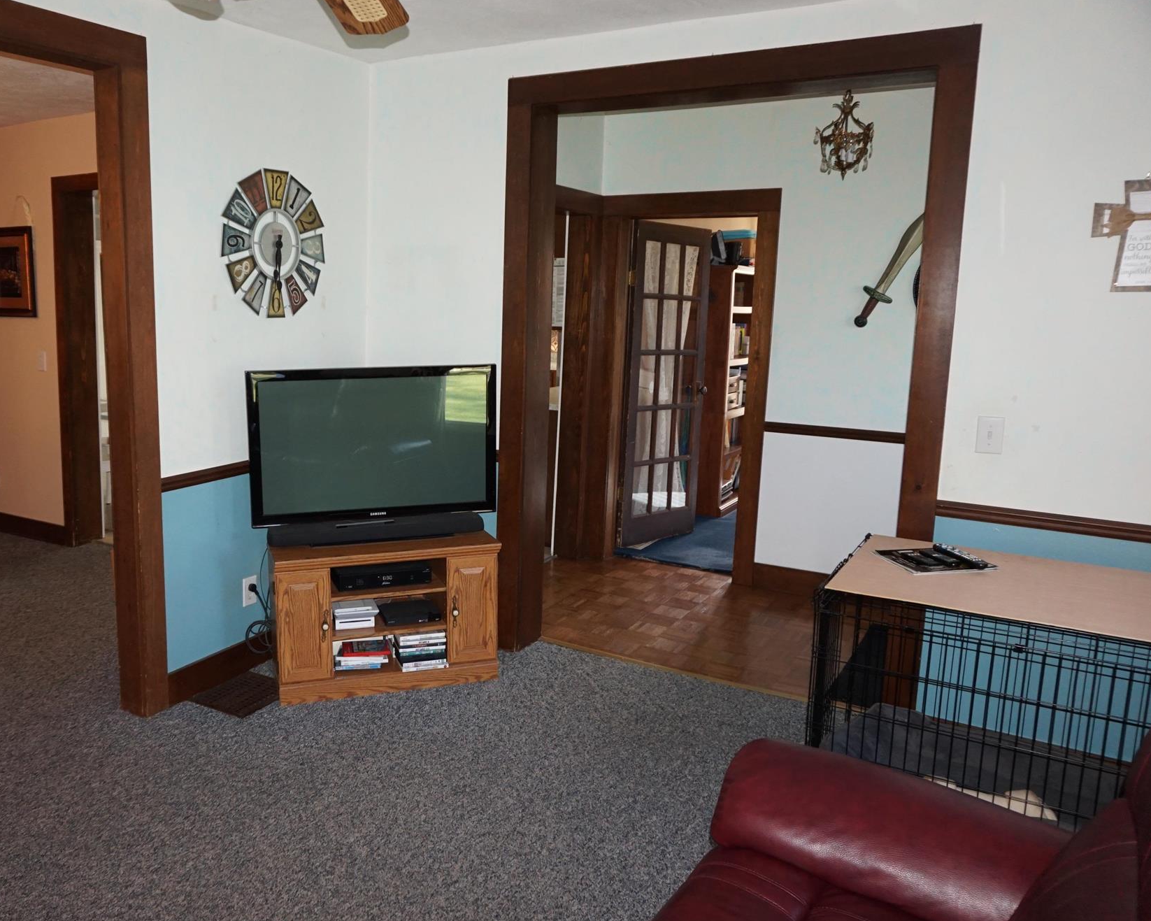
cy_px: 462
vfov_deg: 51.5
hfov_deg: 61.5
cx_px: 444
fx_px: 954
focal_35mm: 28
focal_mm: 16
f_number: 3.5
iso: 1000
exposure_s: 1/160
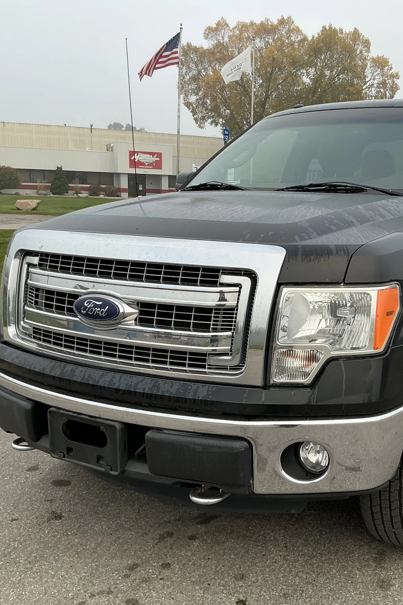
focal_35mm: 39
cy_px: 302
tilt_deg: -8.2
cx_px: 306
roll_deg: -0.1
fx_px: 655
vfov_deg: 49.5
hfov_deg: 33.5
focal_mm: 3
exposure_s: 1/150
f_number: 1.8
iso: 20
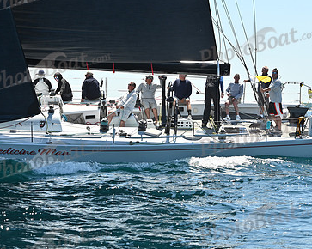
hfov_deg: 18.3
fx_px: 969
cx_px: 156
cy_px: 102
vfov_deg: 14.6
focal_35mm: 105
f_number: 7.1
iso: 320
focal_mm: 70
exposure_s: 1/1000
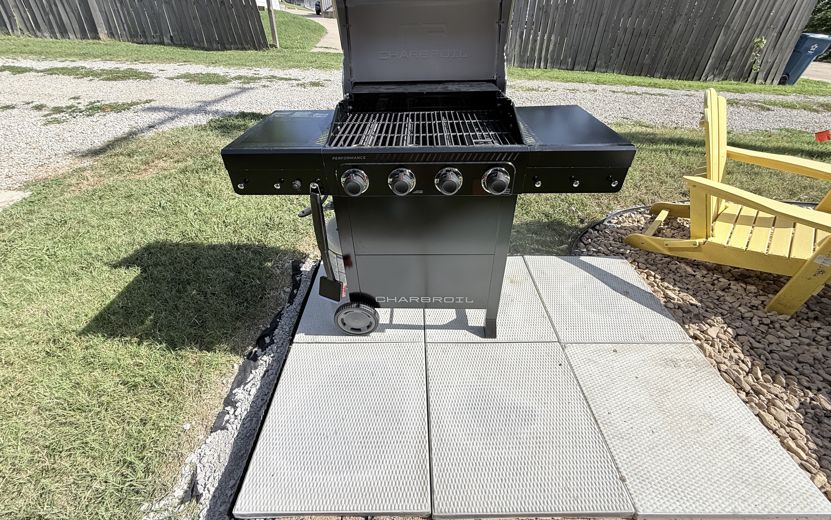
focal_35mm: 15
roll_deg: +0.9
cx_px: 414
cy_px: 213
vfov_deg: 74.1
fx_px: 340
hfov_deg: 101.5
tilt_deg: -25.1
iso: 50
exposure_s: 1/742
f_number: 2.2
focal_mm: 2.22
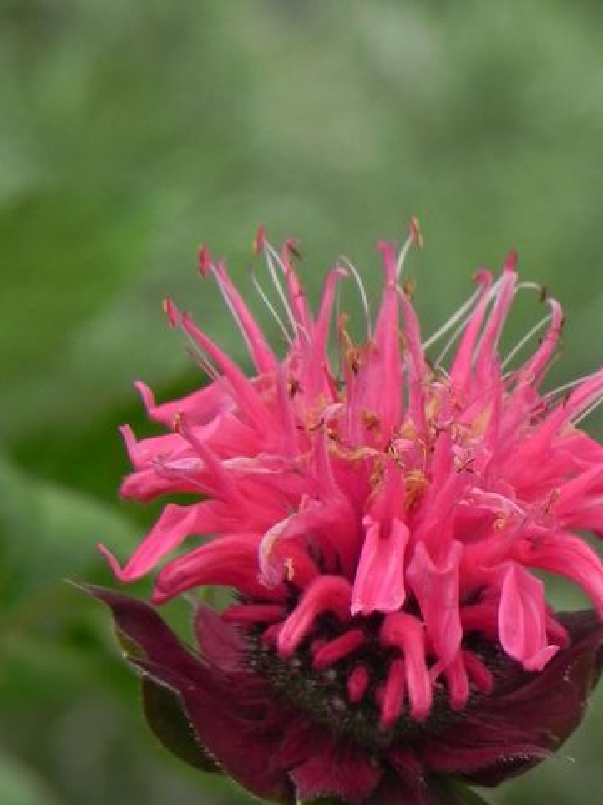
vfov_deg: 1.8
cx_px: 394
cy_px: 585
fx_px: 26176
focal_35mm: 1126
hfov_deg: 1.3
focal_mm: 120
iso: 160
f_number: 5.6
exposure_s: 1/320
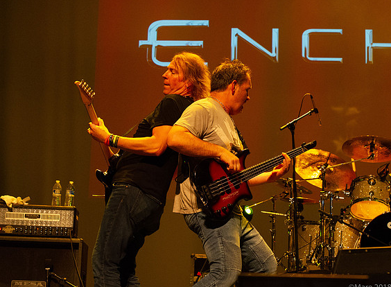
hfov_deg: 23.7
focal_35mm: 83
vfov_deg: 17.5
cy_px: 143
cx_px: 168
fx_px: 930
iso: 8000
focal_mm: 70
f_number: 6.3
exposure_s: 1/125
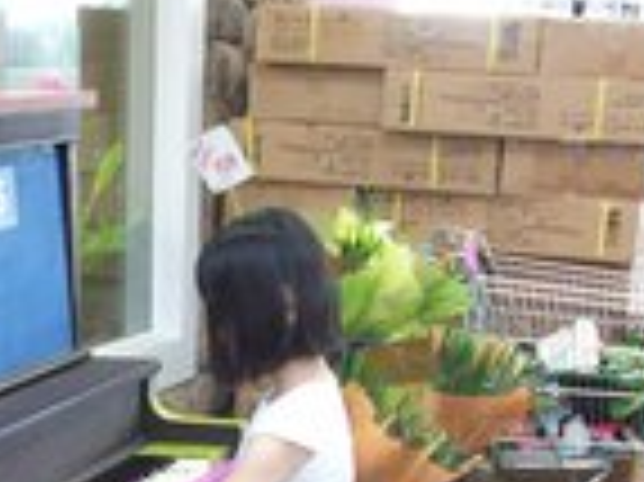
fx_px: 1766
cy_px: 559
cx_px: -54
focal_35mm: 95
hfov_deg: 19.8
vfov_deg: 15.1
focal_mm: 5.7
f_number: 2.8
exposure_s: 1/14.3
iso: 160
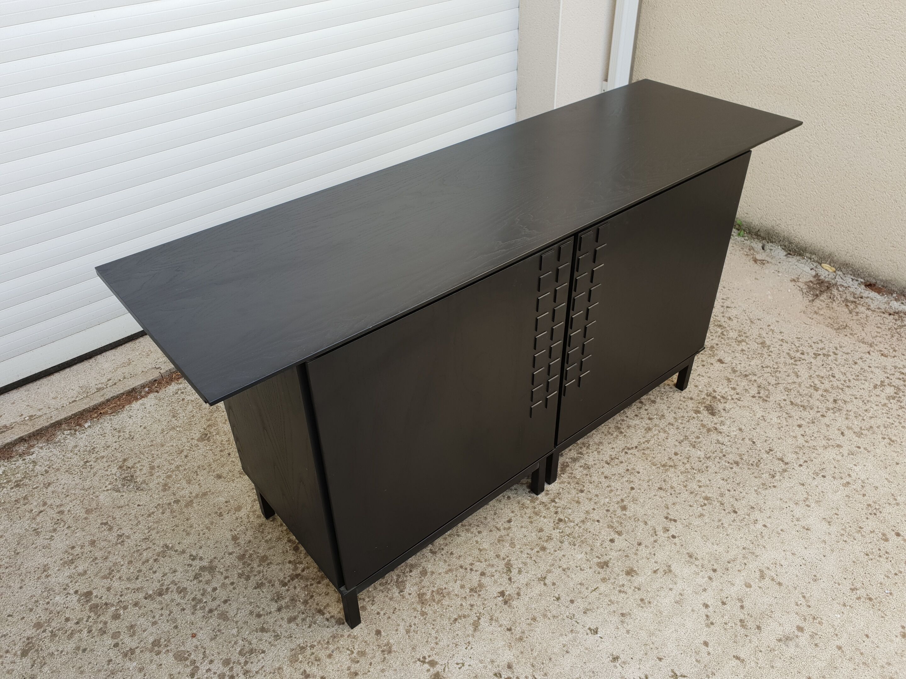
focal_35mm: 26
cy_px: 340
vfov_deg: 53.1
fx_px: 680
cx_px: 453
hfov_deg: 67.3
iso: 50
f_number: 2.4
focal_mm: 4.3
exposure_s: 1/229
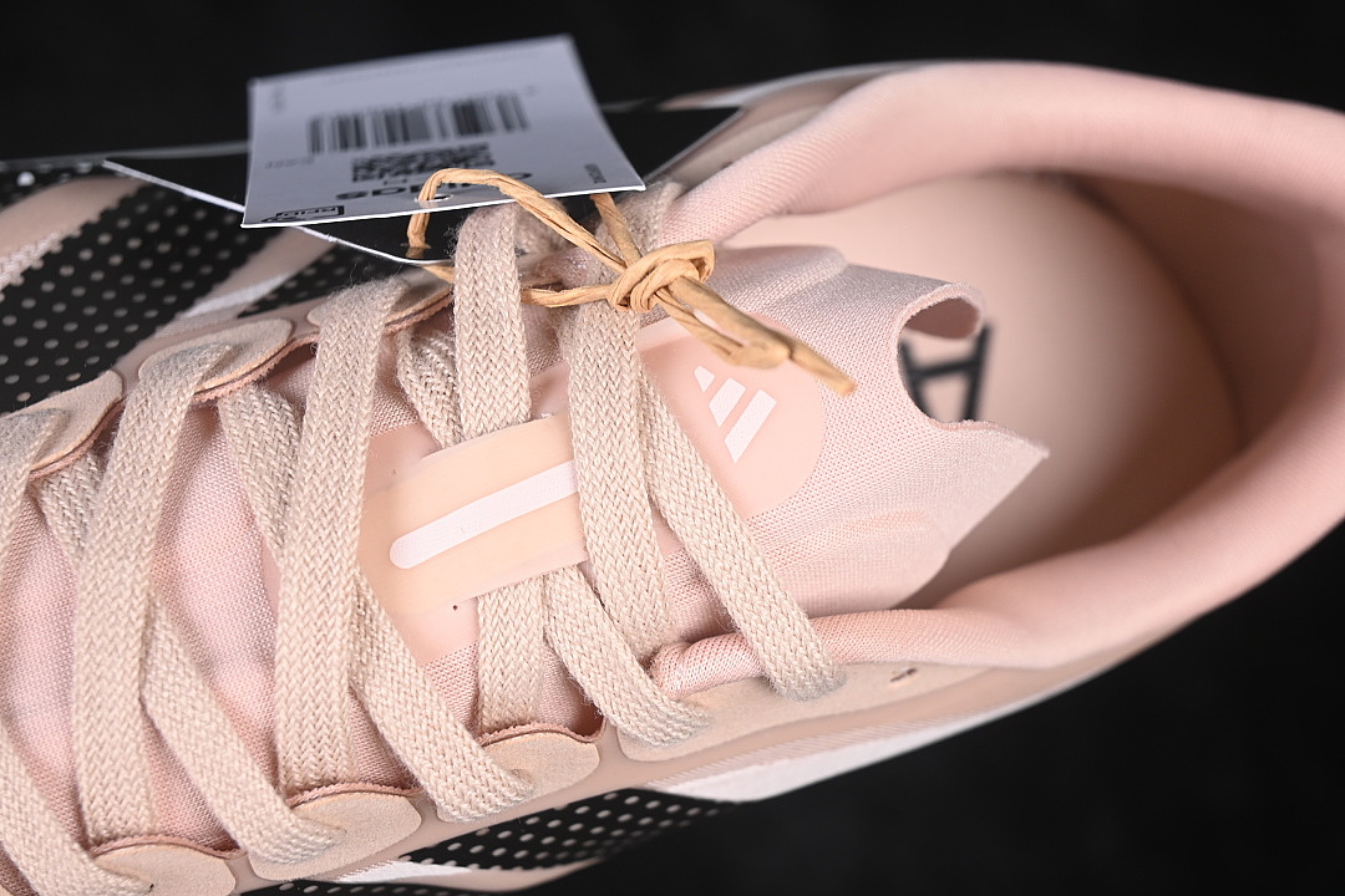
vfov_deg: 18.2
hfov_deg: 27.0
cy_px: 448
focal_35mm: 75
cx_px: 672
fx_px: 2802
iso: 160
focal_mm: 50
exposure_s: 1/80
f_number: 7.1
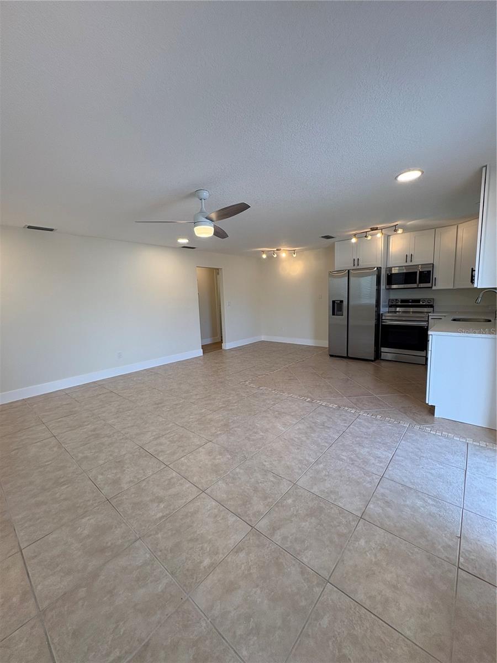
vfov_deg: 102.1
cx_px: 248
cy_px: 332
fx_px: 268
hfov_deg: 85.7
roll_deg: +1.5
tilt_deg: -6.7
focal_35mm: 14
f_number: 2.2
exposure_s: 1/134
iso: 64
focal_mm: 2.22
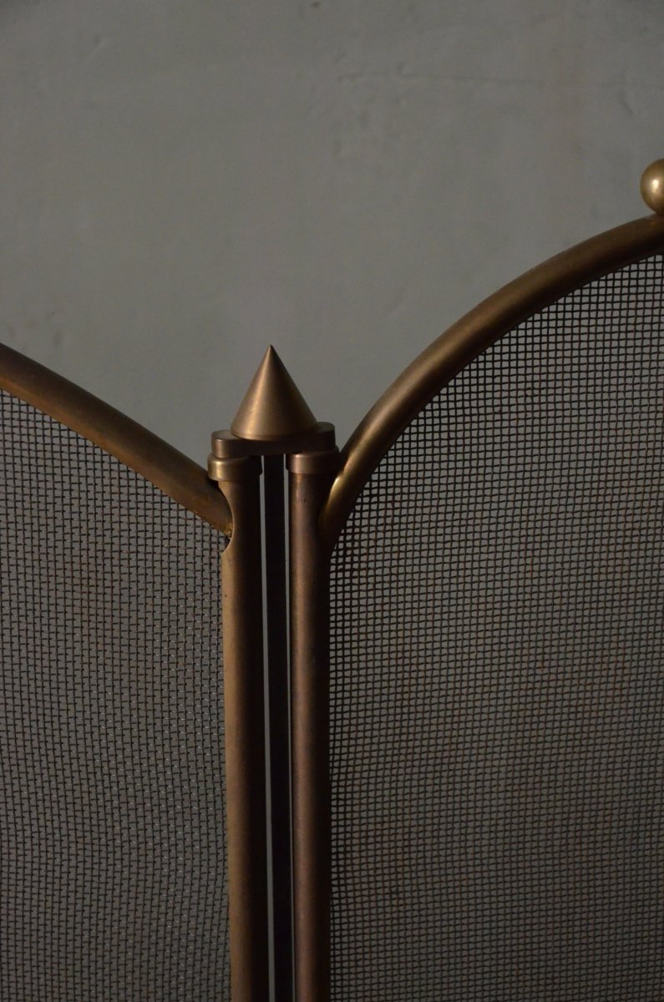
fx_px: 2084
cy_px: 501
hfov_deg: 18.1
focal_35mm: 75
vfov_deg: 27.0
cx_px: 332
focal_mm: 50
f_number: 5
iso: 3200
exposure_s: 1/25
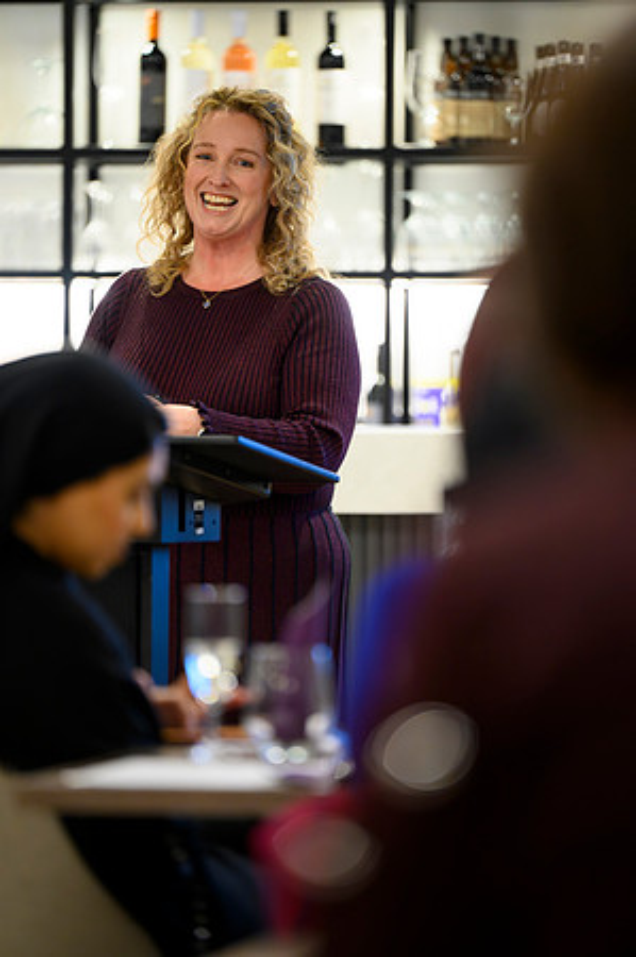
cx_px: 318
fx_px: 5312
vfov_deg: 10.3
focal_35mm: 200
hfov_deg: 6.9
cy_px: 478
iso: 2500
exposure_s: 1/200
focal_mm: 200
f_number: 2.8
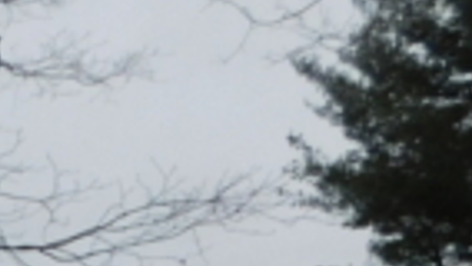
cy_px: 712
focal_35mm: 103
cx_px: -399
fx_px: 1290
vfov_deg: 9.8
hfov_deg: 16.8
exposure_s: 1/400
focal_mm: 4
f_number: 6
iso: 125
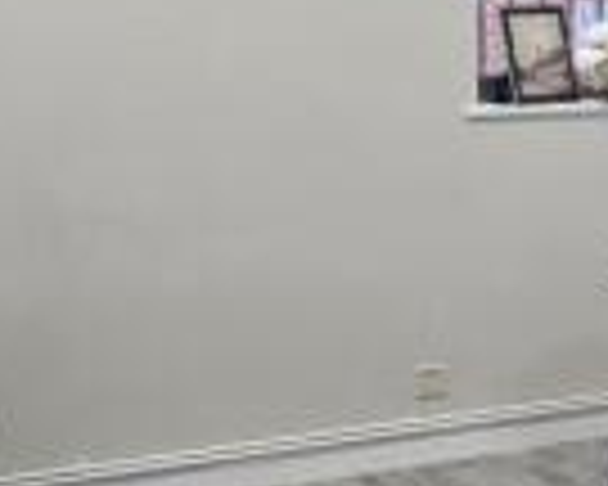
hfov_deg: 18.0
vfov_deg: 15.9
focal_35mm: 97
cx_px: 862
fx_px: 1745
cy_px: 272
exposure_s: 1/100
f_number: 1.7
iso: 200
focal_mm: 6.3
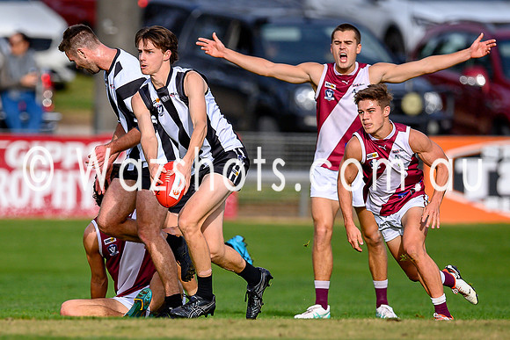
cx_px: 142
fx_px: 16290
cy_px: 230
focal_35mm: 1150
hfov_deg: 1.8
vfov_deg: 1.2
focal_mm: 500
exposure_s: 1/1600
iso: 160
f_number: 4
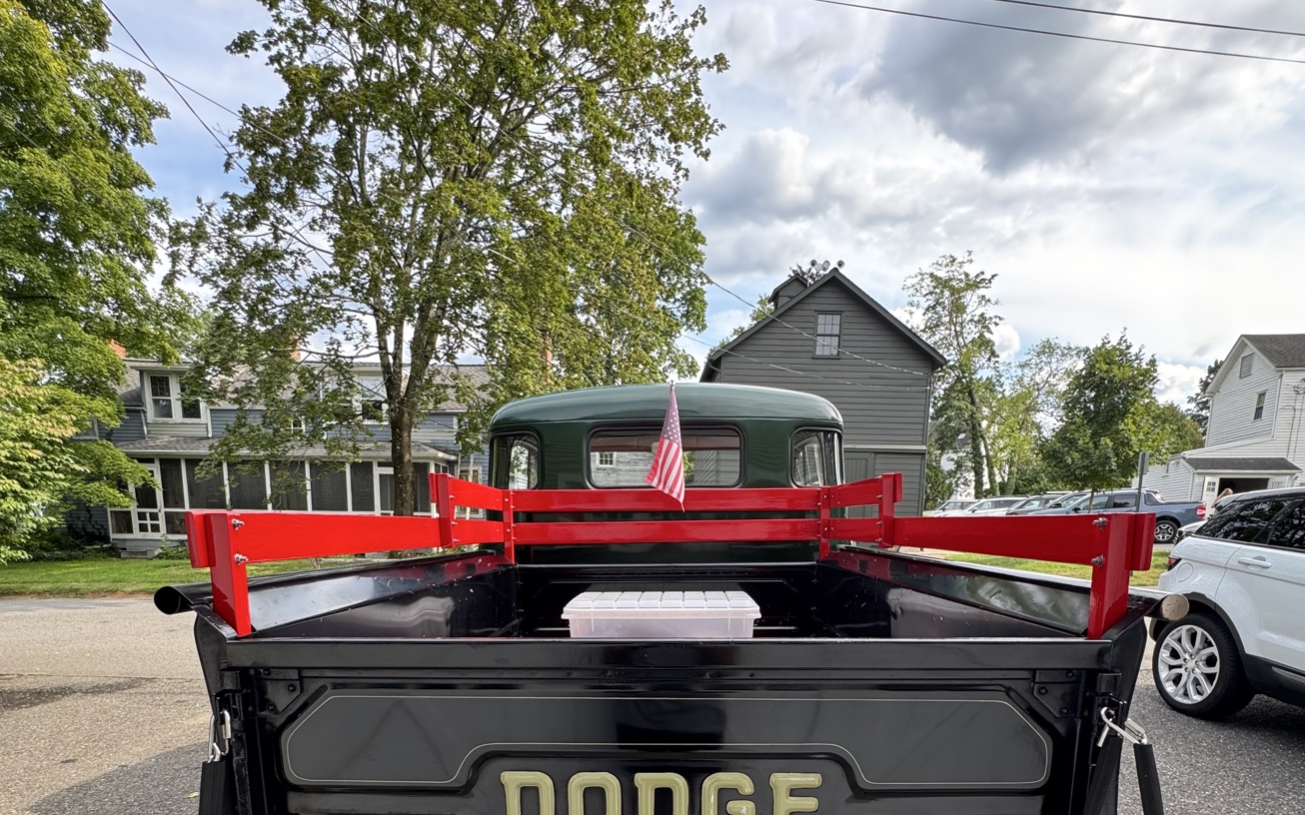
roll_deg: -0.4
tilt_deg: -9.3
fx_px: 711
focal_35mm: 20
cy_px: 640
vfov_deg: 55.8
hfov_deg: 85.1
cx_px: 653
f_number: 2.2
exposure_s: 1/149
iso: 40
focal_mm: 2.22
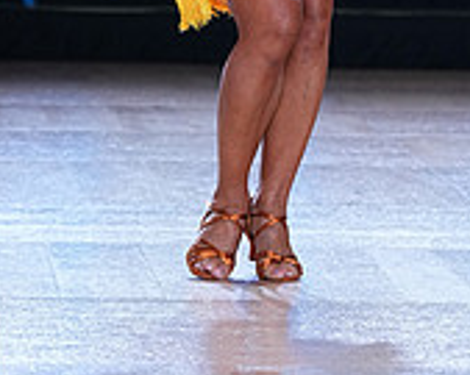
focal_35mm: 374
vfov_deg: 4.1
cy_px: -239
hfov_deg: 5.2
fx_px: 5199
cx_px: 438
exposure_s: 1/400
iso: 1000
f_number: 4
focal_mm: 116
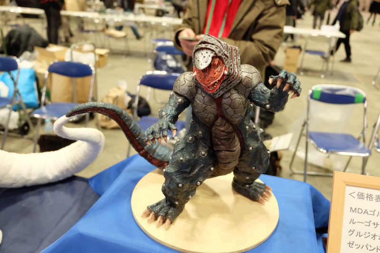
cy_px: 126
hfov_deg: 61.9
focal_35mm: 30
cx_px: 190
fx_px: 317
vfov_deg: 43.6
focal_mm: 20.1
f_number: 3.8
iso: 3200
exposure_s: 1/100
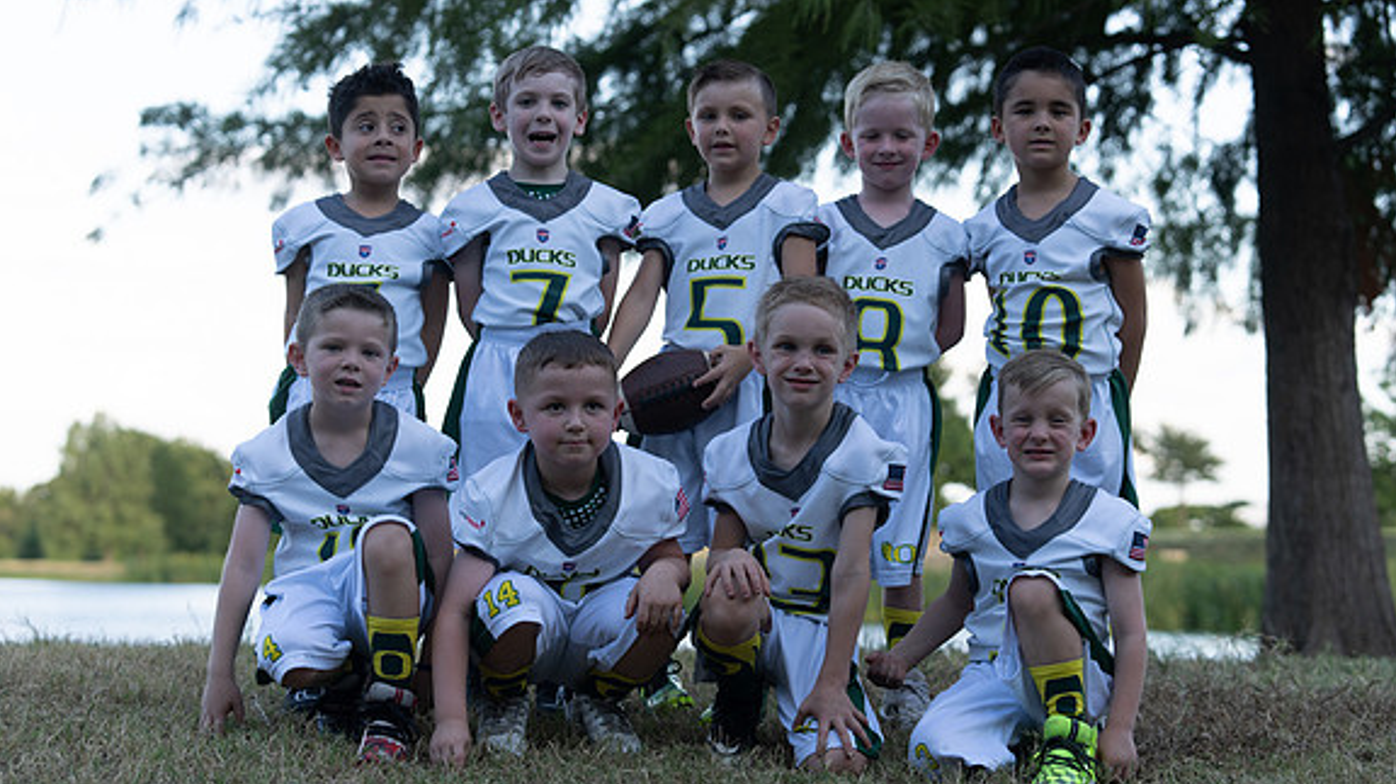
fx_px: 2738
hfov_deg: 28.6
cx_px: 697
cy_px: 368
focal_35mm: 74
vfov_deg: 16.3
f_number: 3.5
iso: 250
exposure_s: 1/400
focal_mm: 70
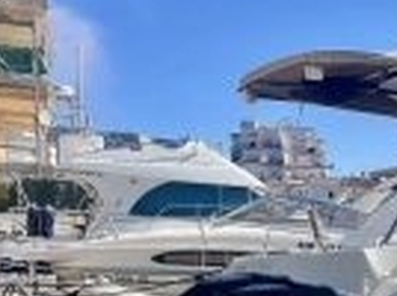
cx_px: 518
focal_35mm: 70
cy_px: 284
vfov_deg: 20.4
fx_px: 801
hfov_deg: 24.3
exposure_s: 1/3460
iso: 50
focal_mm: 5.7
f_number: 1.5
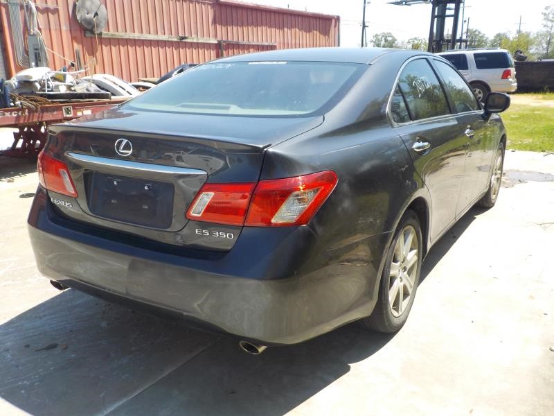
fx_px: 480
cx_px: 277
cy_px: 208
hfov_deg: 60.0
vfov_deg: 46.8
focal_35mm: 30
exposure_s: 1/640
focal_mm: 4.1
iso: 125
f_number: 3.3
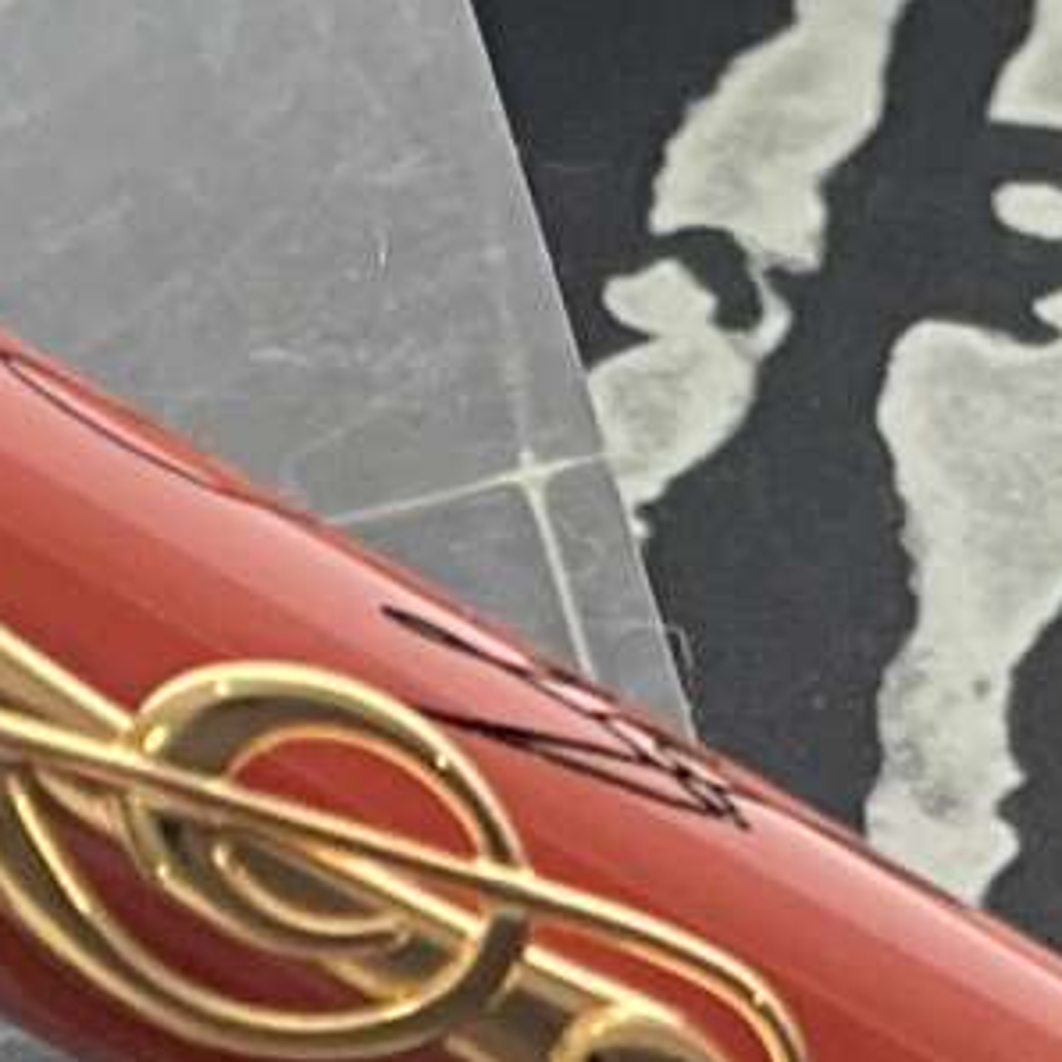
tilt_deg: -59.2
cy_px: 1764
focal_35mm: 220
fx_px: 7636
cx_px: 592
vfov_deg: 7.8
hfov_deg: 8.0
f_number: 1.8
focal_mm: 3
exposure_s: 1/100
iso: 32
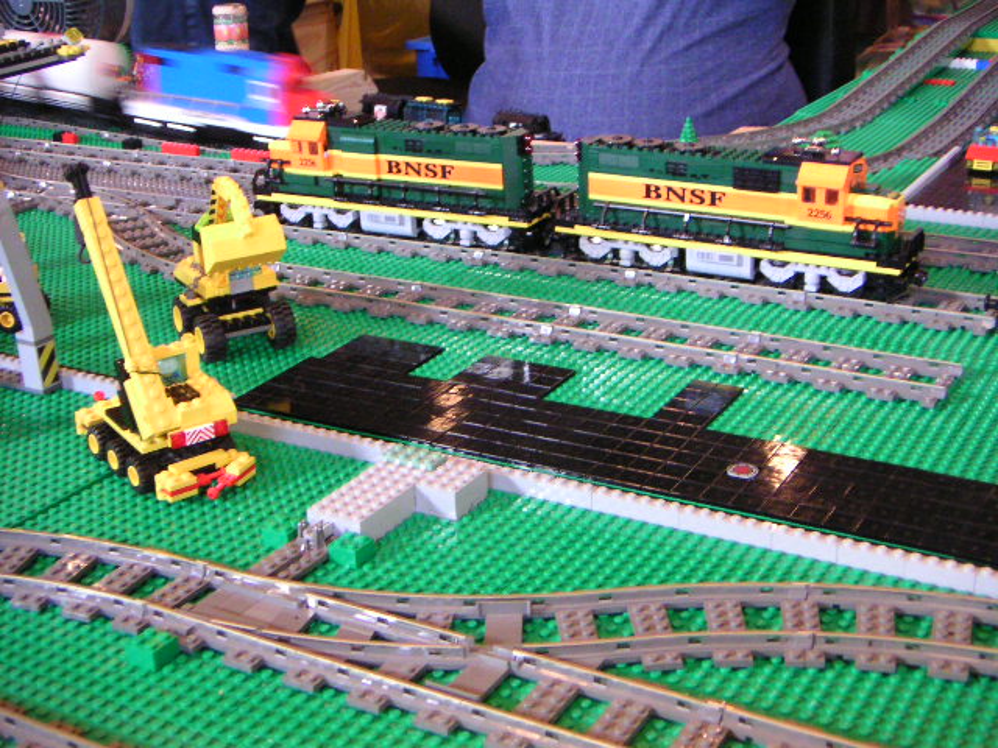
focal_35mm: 48
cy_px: 374
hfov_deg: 39.7
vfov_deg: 30.3
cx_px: 499
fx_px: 1384
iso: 400
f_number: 3
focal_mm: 6.3
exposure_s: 1/20
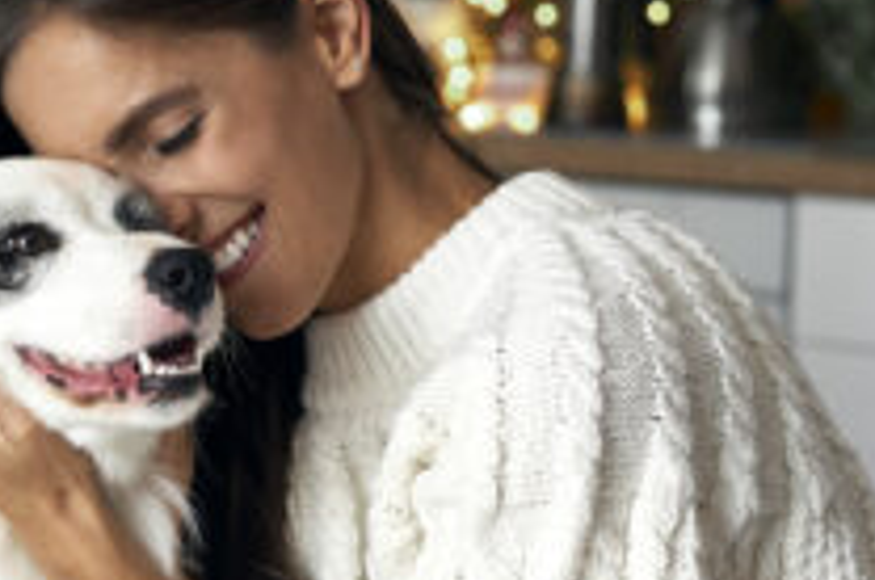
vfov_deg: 7.4
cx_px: -358
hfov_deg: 10.8
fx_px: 4490
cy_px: 374
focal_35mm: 185
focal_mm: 50
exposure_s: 1/160
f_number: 2.5
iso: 400
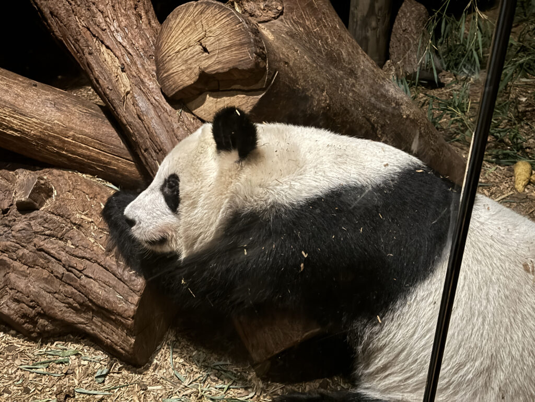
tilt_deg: -34.3
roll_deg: -0.7
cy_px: 201
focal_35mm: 48
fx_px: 742
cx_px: 268
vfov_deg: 30.3
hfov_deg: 39.7
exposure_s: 1/5
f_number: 1.78
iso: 640
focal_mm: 6.86
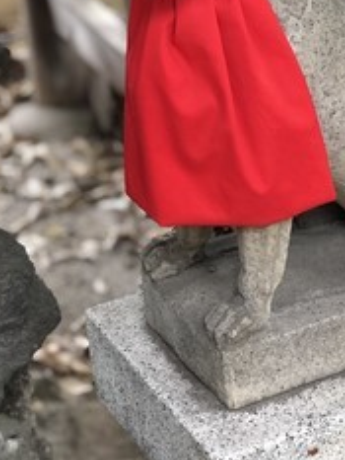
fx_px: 1460
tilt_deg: -23.2
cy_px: 99
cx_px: 246
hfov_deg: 13.4
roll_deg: +4.7
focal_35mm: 110
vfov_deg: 17.7
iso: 64
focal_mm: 6.6
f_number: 2.8
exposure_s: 1/30
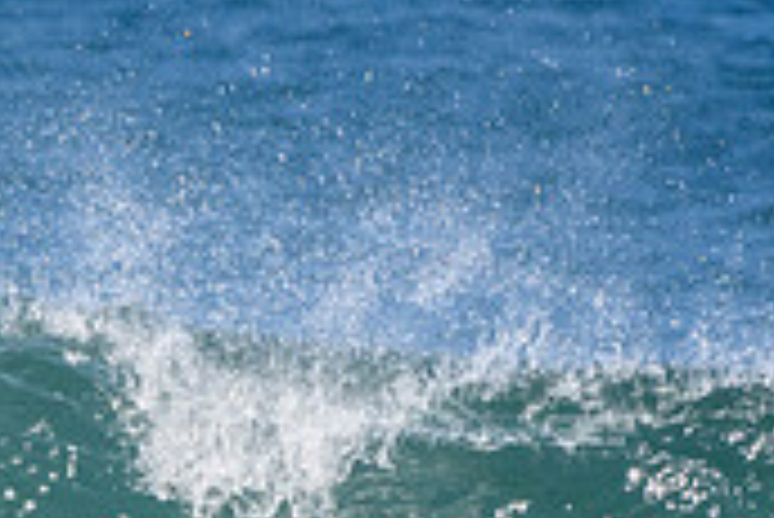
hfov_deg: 0.8
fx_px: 54439
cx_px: -4
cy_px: 795
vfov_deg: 0.5
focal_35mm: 2530
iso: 720
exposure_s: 1/4000
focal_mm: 500
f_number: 5.6
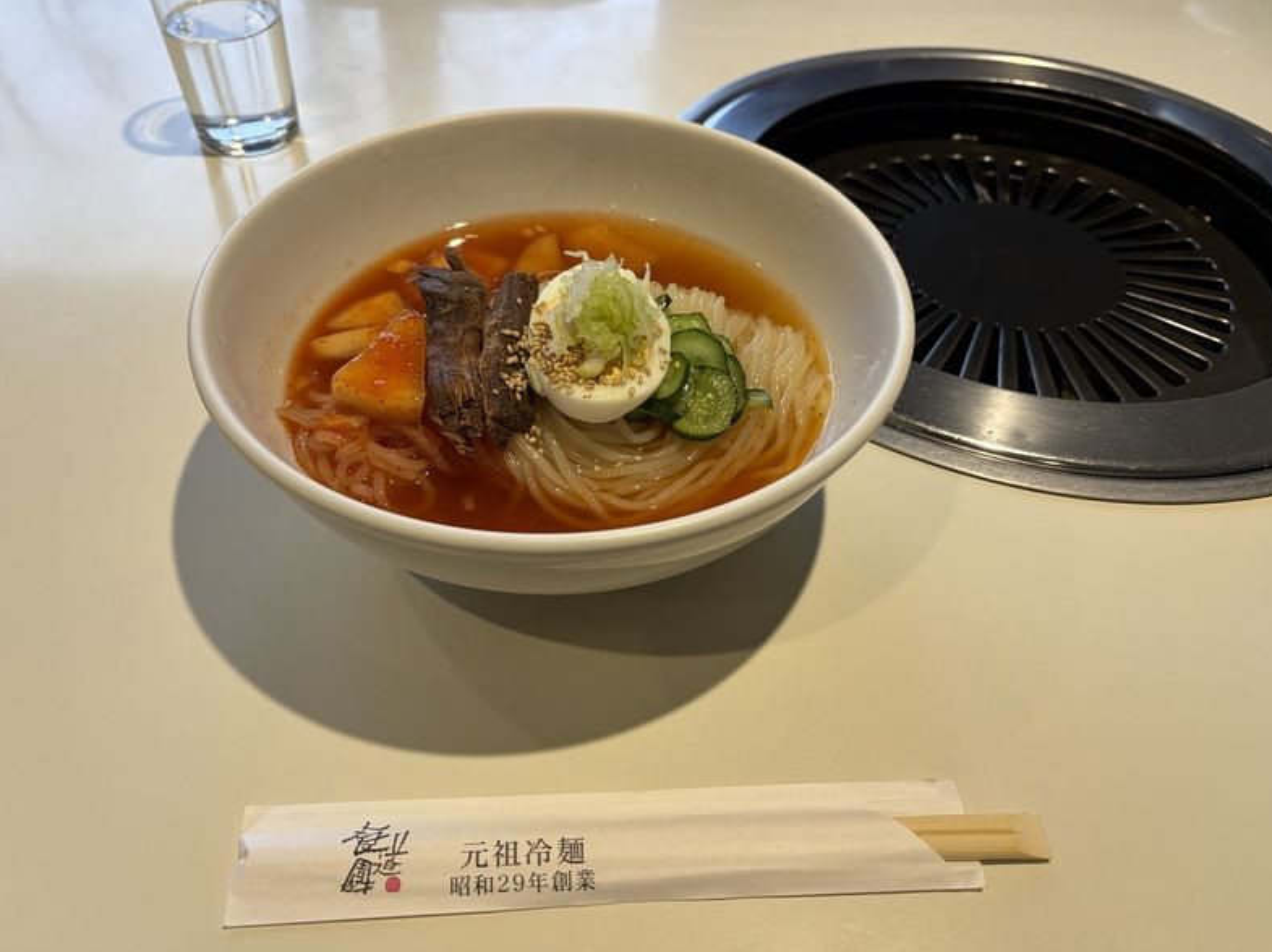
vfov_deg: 51.3
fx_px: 992
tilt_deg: -47.4
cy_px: 467
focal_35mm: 27
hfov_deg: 65.3
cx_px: 620
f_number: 1.6
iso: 64
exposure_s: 1/122
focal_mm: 5.96
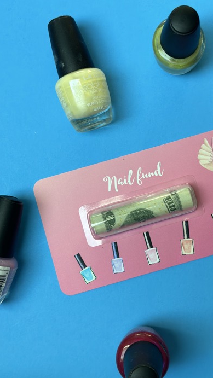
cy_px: 191
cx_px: 143
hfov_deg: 22.5
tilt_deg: -87.5
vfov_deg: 39.2
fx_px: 532
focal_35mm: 53
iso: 80
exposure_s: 1/198
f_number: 1.78
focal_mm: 6.86
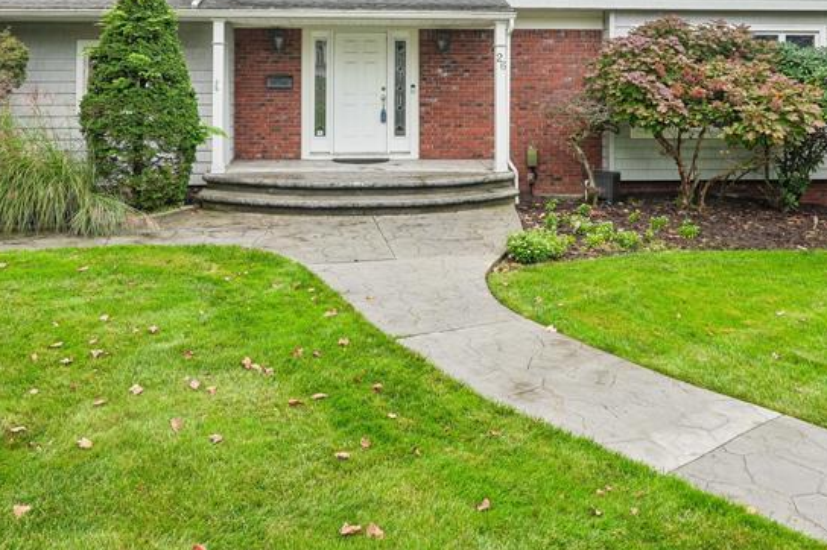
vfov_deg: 37.5
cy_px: 61
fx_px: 756
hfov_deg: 57.3
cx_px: 386
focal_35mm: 33
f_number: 8
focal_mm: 17.5
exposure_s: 1/80
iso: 100
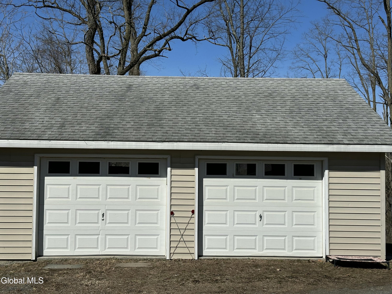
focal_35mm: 48
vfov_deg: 30.3
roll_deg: -0.7
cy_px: 147
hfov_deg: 39.7
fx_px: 544
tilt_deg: +1.4
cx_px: 196
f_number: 1.78
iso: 64
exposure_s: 1/9804
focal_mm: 6.86
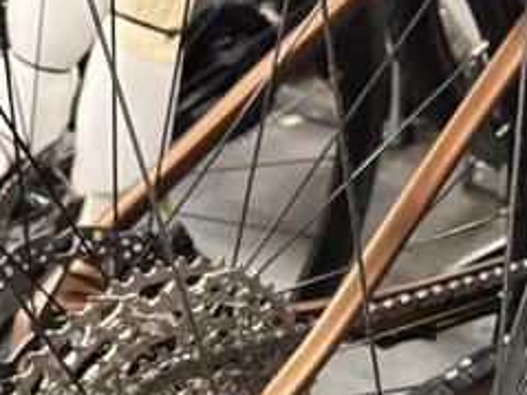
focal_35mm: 87
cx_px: 472
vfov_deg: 15.9
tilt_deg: -37.3
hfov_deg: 22.0
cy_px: 547
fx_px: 1324
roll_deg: +0.7
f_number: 1.6
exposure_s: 1/33
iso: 500
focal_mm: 5.96
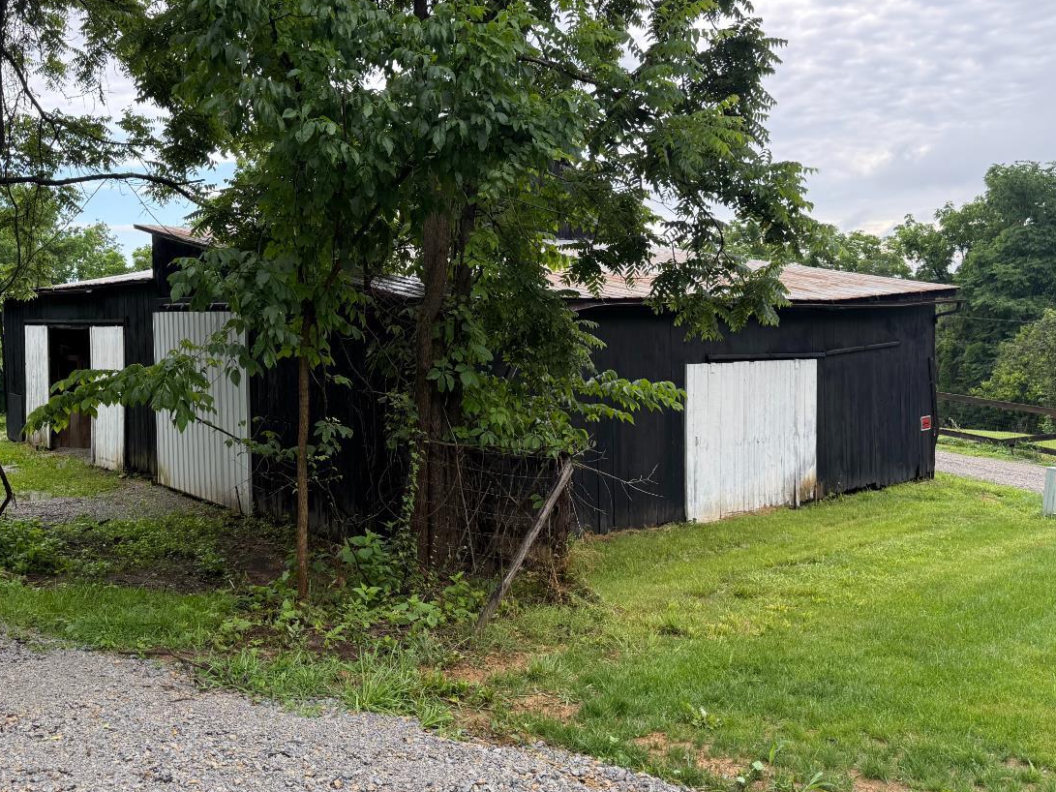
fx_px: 1007
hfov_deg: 55.0
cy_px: 348
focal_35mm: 33
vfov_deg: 42.9
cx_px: 422
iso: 100
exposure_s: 1/649
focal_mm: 6.76
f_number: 1.78
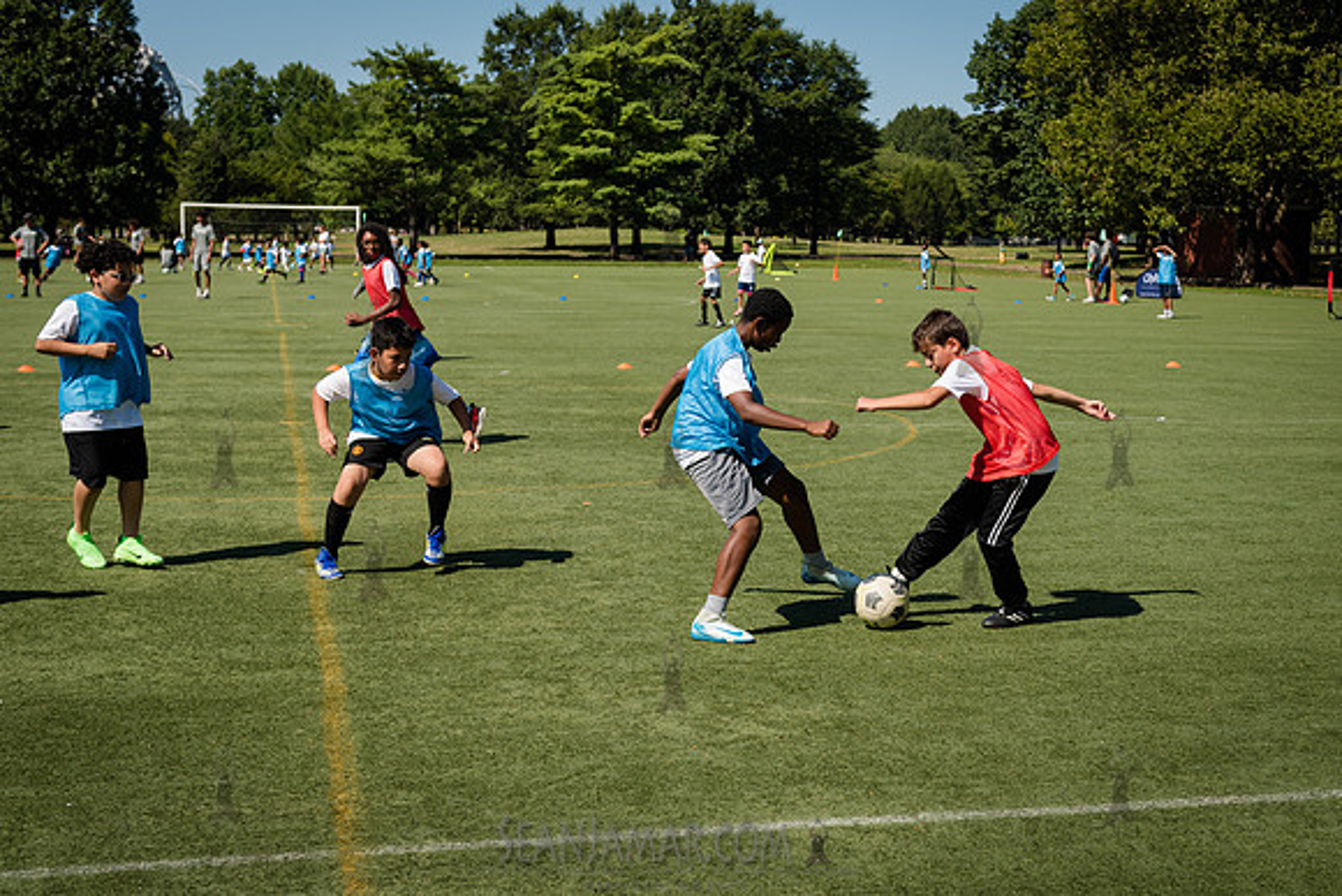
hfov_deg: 39.8
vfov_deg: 27.3
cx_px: 829
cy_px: 457
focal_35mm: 49
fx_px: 1843
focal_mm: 40
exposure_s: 1/1600
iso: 200
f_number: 4
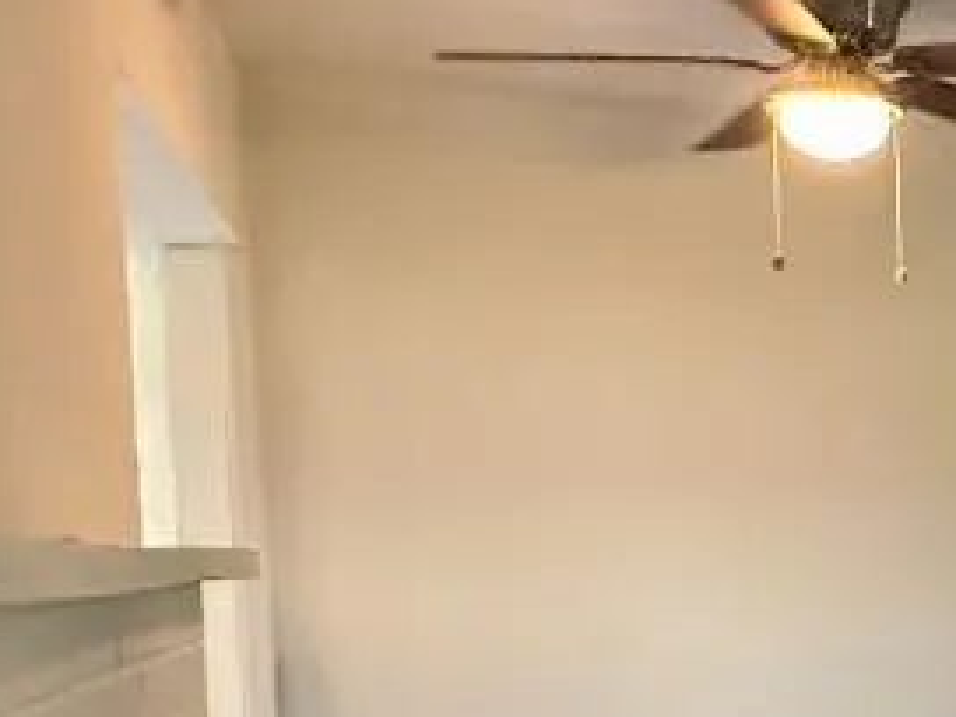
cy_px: 580
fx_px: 1823
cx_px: 1385
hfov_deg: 24.0
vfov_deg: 21.9
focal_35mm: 66
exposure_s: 1/60
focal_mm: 2.22
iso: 320
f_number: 2.2
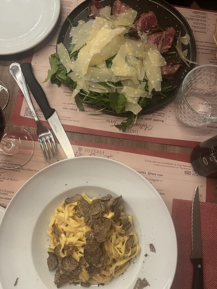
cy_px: 144
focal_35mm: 26
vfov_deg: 67.3
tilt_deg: -78.2
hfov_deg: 53.1
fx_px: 217
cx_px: 108
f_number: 1.6
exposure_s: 1/49
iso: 320
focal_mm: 5.1
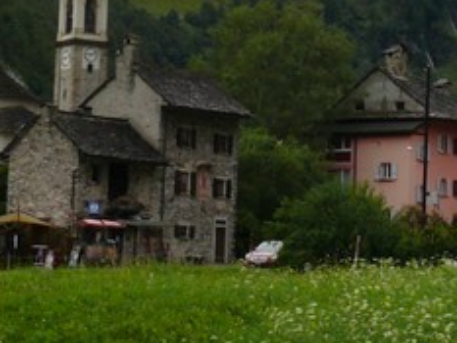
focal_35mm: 154
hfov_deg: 12.8
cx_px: 325
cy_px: -16
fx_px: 2034
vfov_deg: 9.6
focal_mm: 9
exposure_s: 1/125
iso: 100
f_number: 4
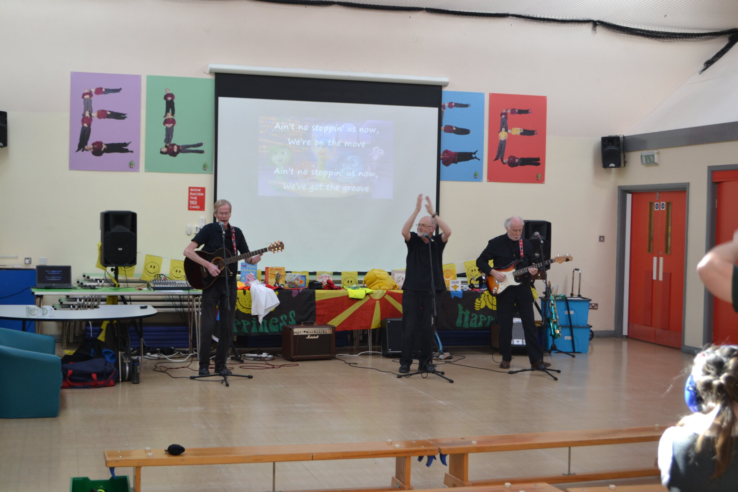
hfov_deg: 37.9
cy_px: 246
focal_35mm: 52
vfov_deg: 25.7
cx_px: 369
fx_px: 1076
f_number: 5
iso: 400
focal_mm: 35
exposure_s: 1/50
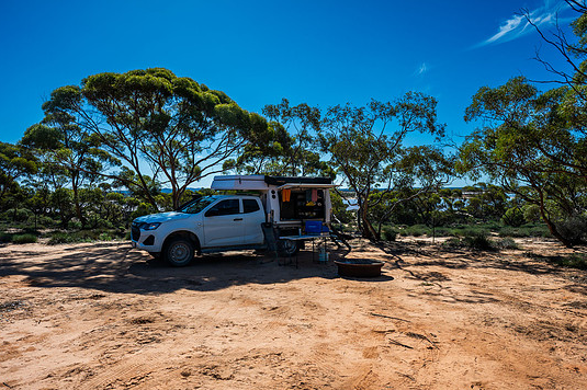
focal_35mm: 26
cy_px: 210
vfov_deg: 49.5
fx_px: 424
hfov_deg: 69.4
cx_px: 311
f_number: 8
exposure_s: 1/320
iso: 100
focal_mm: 24
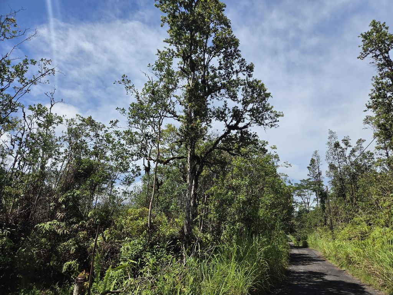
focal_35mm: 23
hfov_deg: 73.9
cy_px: 148
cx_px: 196
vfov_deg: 58.9
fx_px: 261
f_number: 1.8
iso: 80
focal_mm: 5.4
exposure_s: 1/4661
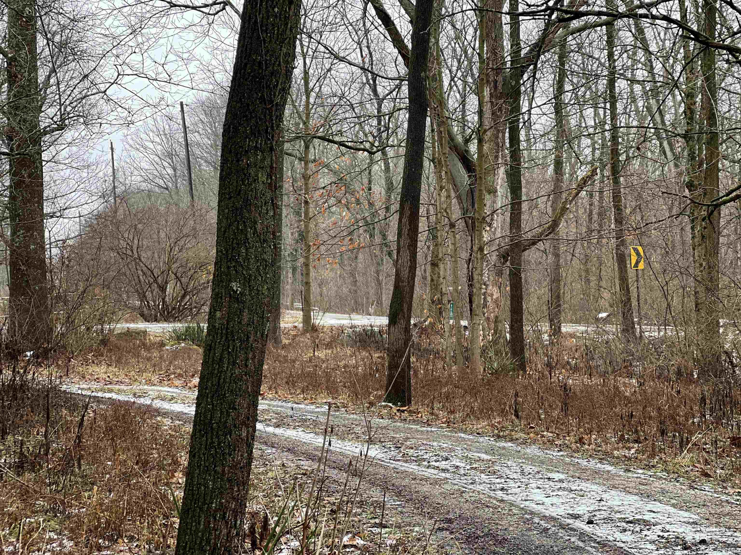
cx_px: 370
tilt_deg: +0.0
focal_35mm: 77
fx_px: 1648
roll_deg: +0.5
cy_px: 278
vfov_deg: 19.1
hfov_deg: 25.3
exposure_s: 1/121
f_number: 2.8
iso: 100
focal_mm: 9
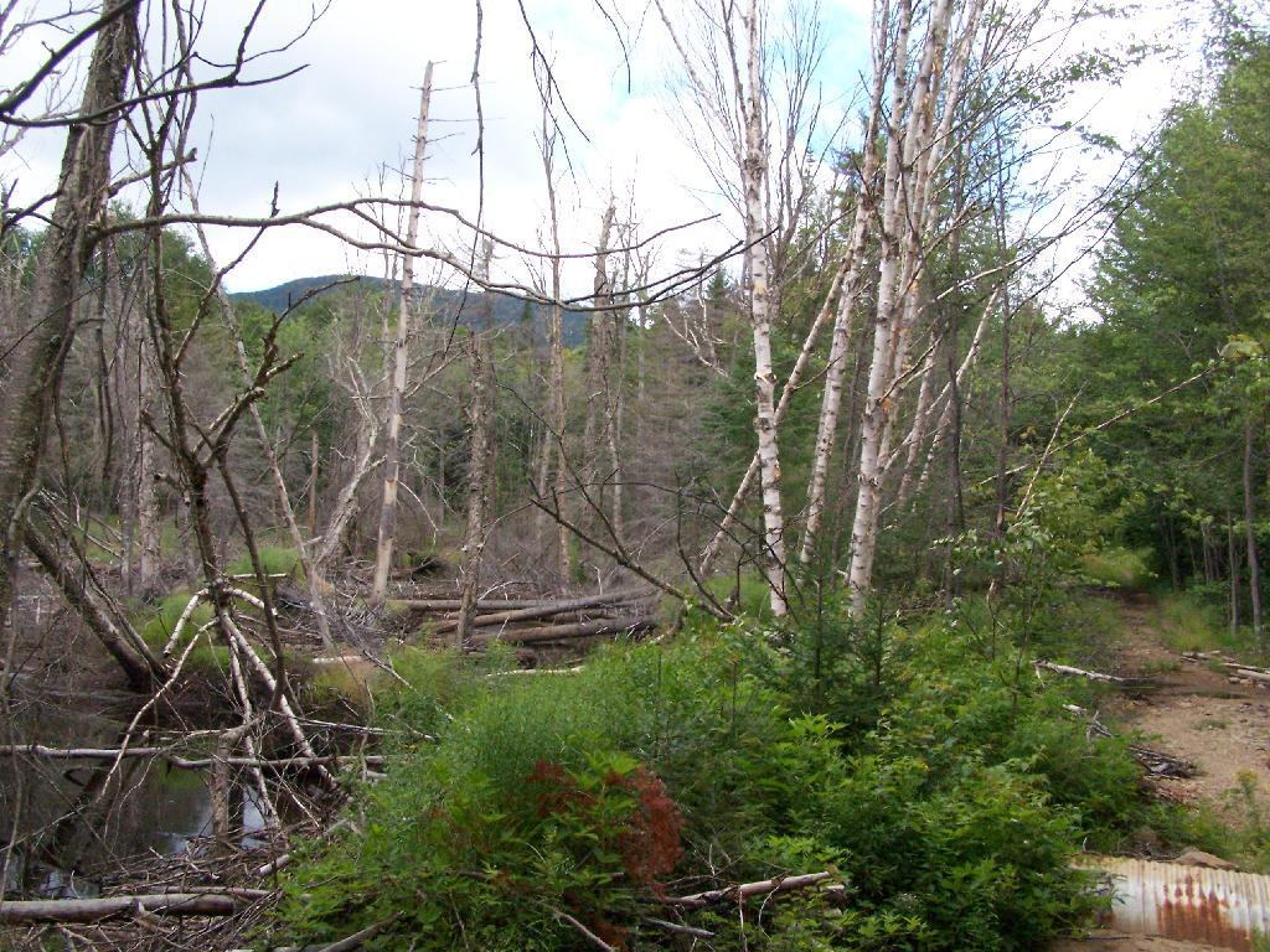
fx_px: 1394
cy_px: 476
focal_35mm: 38
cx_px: 635
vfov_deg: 37.7
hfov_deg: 49.0
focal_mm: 6.3
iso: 400
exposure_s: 1/640
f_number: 5.6
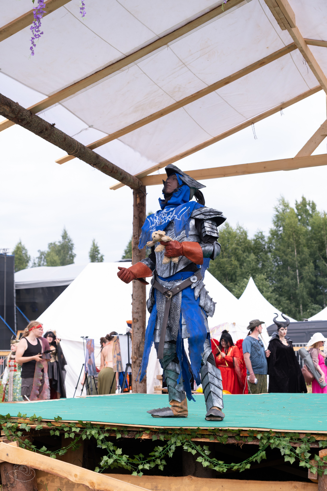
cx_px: 164
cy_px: 246
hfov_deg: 23.4
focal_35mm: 58
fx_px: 790
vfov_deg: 34.5
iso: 250
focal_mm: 38.8
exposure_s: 1/1000
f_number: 3.6
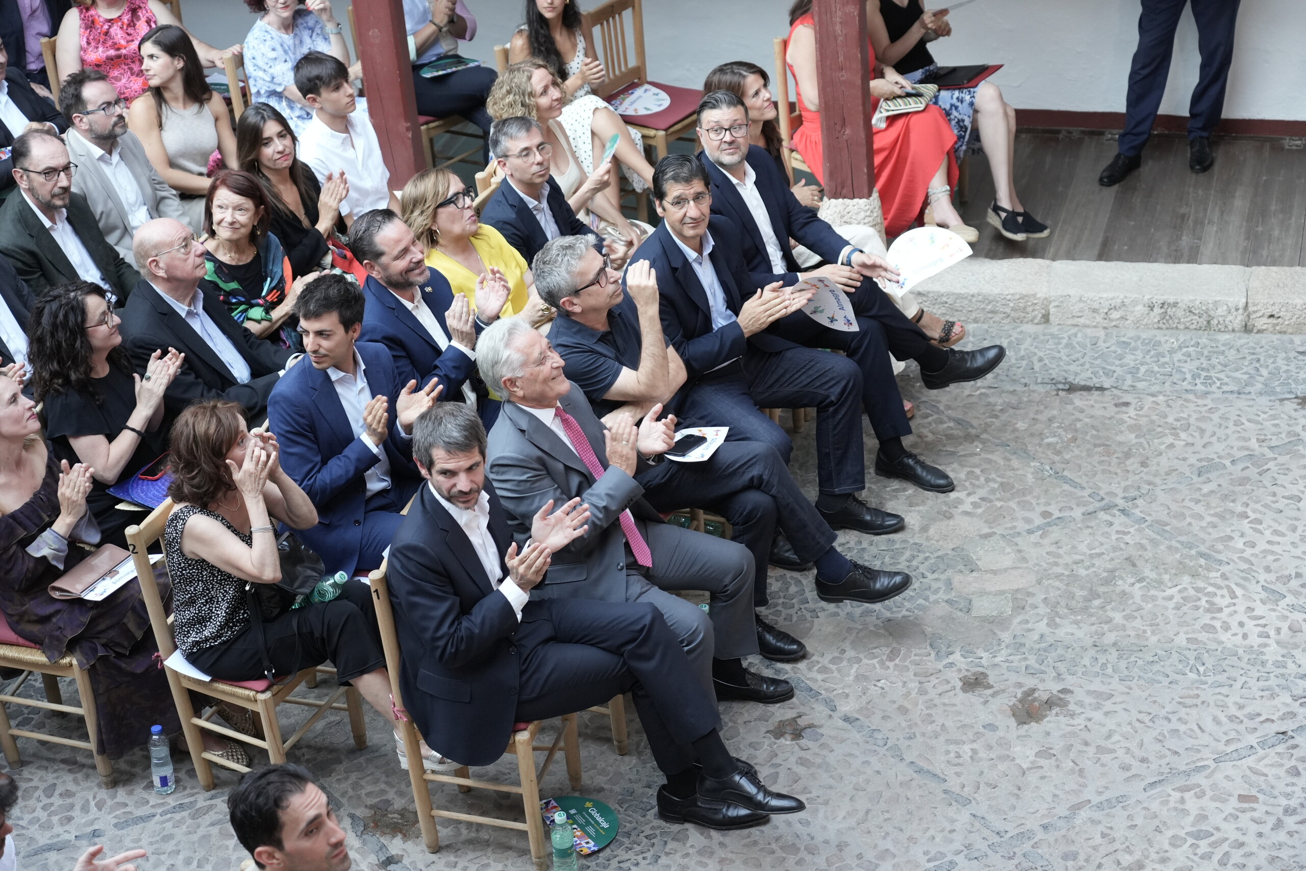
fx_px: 2358
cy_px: 436
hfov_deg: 31.0
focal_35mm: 65
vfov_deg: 20.9
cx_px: 653
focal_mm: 65
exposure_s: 1/160
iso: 2500
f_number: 4
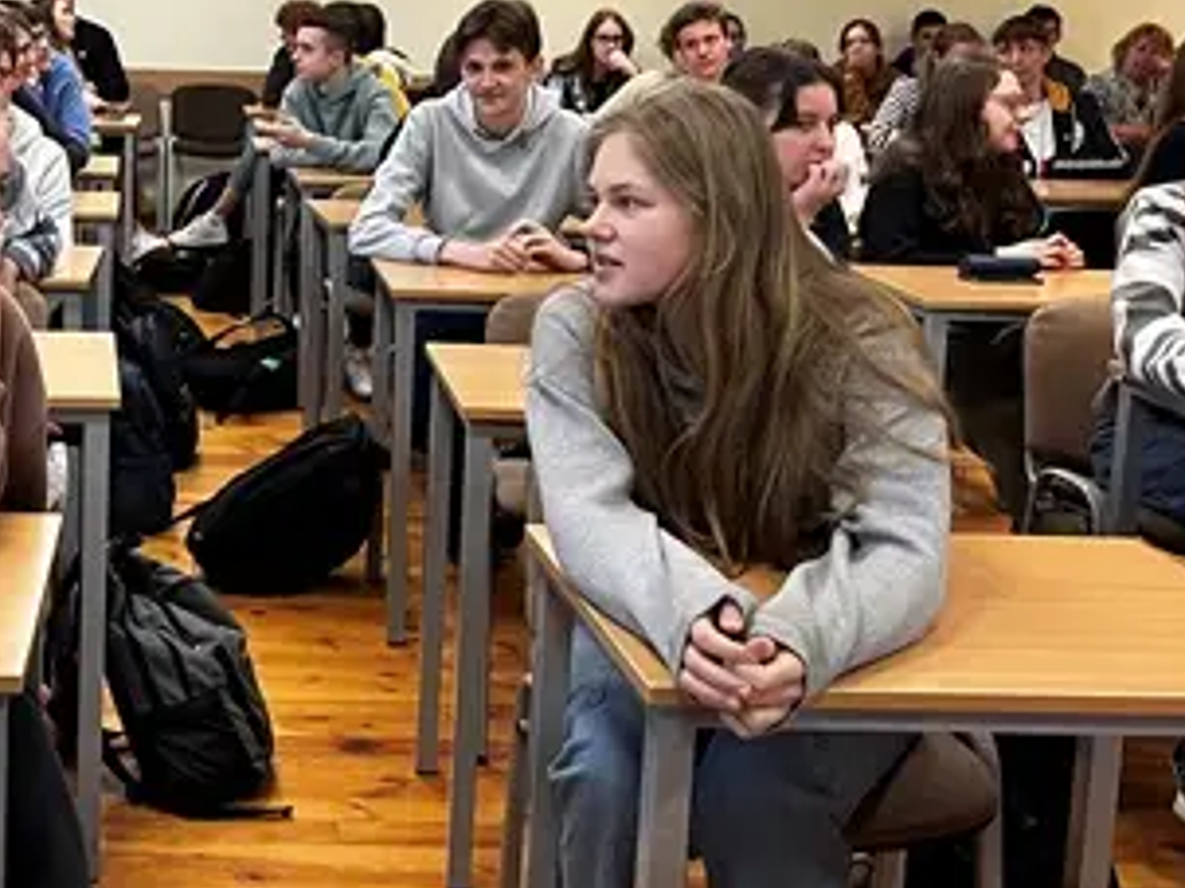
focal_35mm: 55
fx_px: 1882
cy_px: 282
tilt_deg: -9.8
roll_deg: -0.6
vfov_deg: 26.4
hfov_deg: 33.7
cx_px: 203
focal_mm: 5.1
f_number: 1.6
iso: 125
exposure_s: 1/53
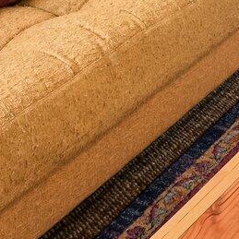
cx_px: 405
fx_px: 734
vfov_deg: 13.9
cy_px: -307
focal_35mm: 94
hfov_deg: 16.1
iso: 200
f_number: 9
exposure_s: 1/6
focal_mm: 14
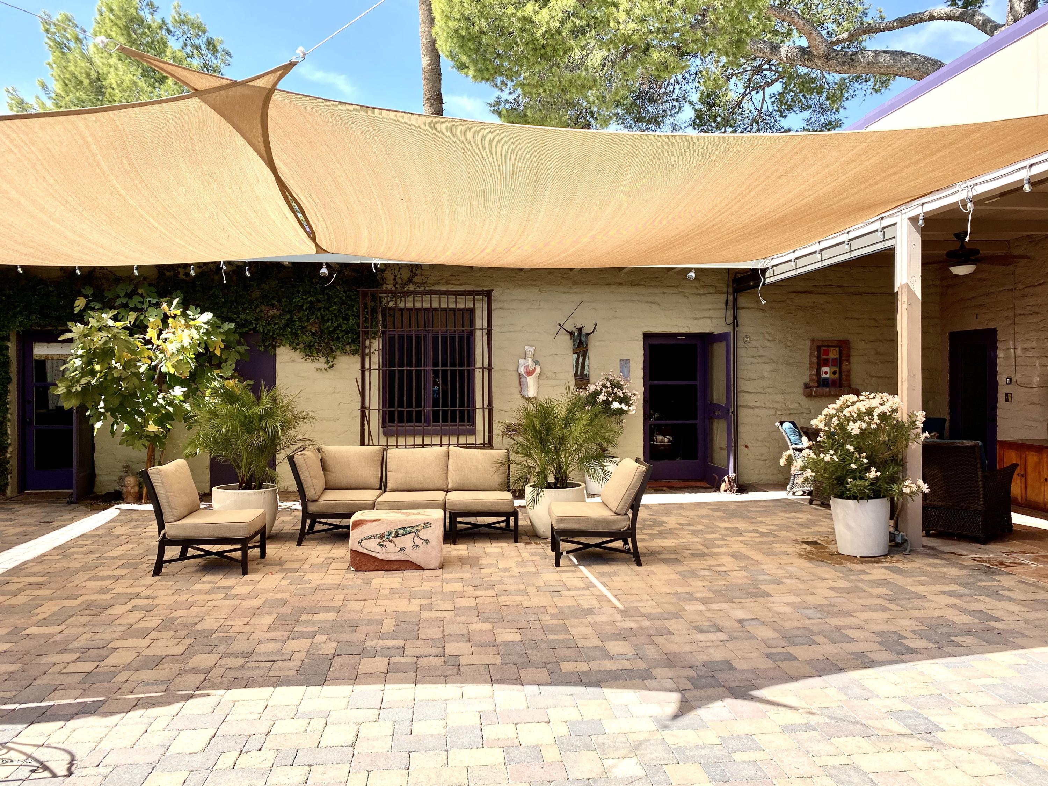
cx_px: 524
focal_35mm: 26
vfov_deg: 53.1
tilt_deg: -0.8
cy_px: 393
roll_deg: +0.1
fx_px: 787
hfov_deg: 67.3
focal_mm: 4.25
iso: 32
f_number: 1.8
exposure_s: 1/1063
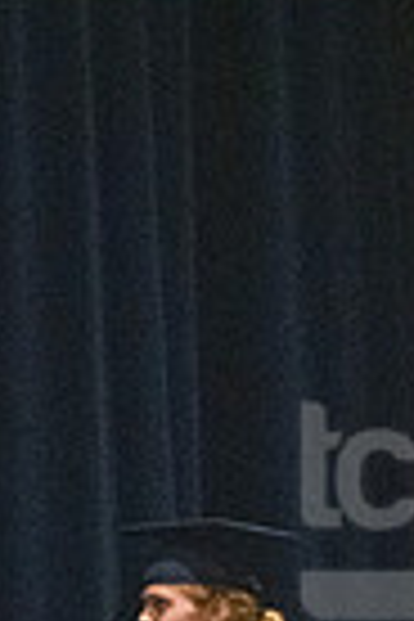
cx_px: -88
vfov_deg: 3.8
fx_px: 9297
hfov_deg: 2.5
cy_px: 1004
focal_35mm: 539
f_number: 3.2
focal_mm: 110
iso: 10000
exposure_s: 1/400
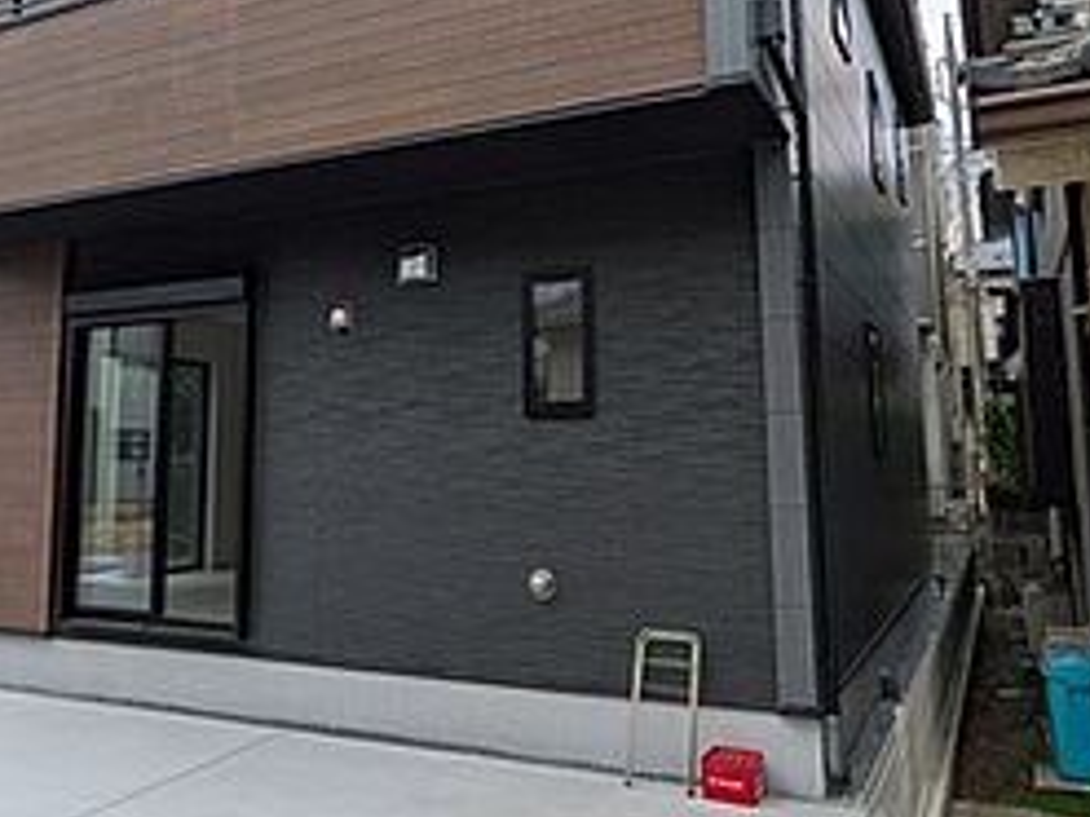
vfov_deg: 41.6
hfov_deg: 53.6
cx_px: 432
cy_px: 331
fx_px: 1070
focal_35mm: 34
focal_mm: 1.83
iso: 51
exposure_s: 1/1631
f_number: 2.2
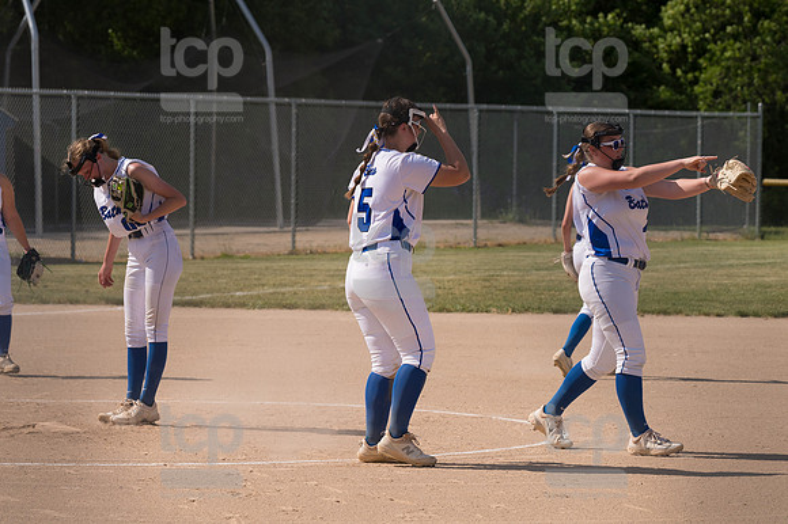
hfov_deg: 11.4
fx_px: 3938
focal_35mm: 180
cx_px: 394
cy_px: 262
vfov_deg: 7.6
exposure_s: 1/1600
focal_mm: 120
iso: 200
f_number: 5.6
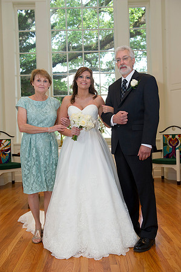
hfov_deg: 36.8
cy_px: 136
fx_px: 272
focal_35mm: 36
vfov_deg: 53.2
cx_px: 90
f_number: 5
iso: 800
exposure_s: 1/125
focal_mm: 36
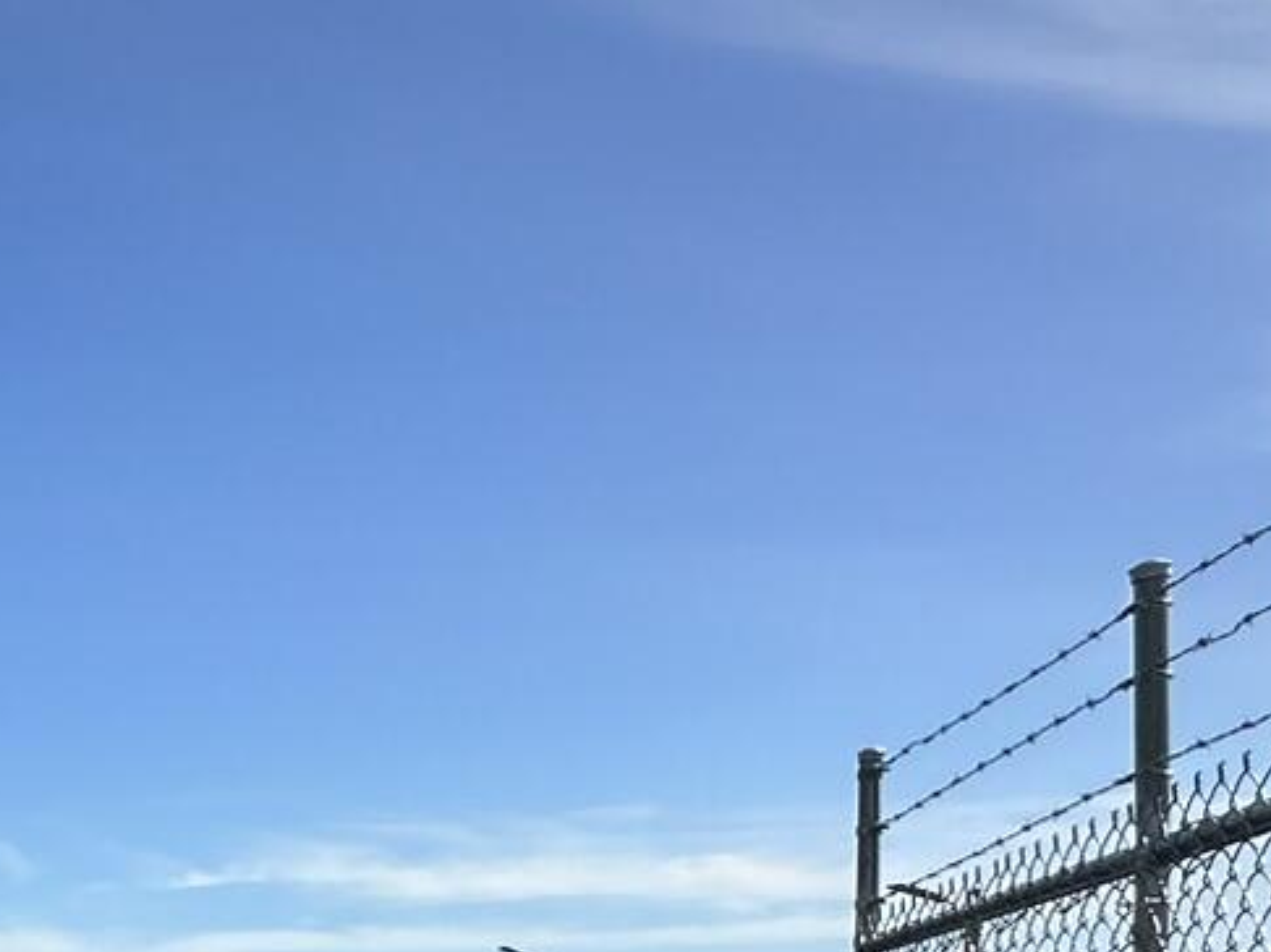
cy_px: 1250
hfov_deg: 26.6
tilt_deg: -1.7
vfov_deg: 22.2
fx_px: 2165
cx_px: -460
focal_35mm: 59
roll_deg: -1.1
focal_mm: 2.22
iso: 50
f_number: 2.2
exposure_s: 1/1855
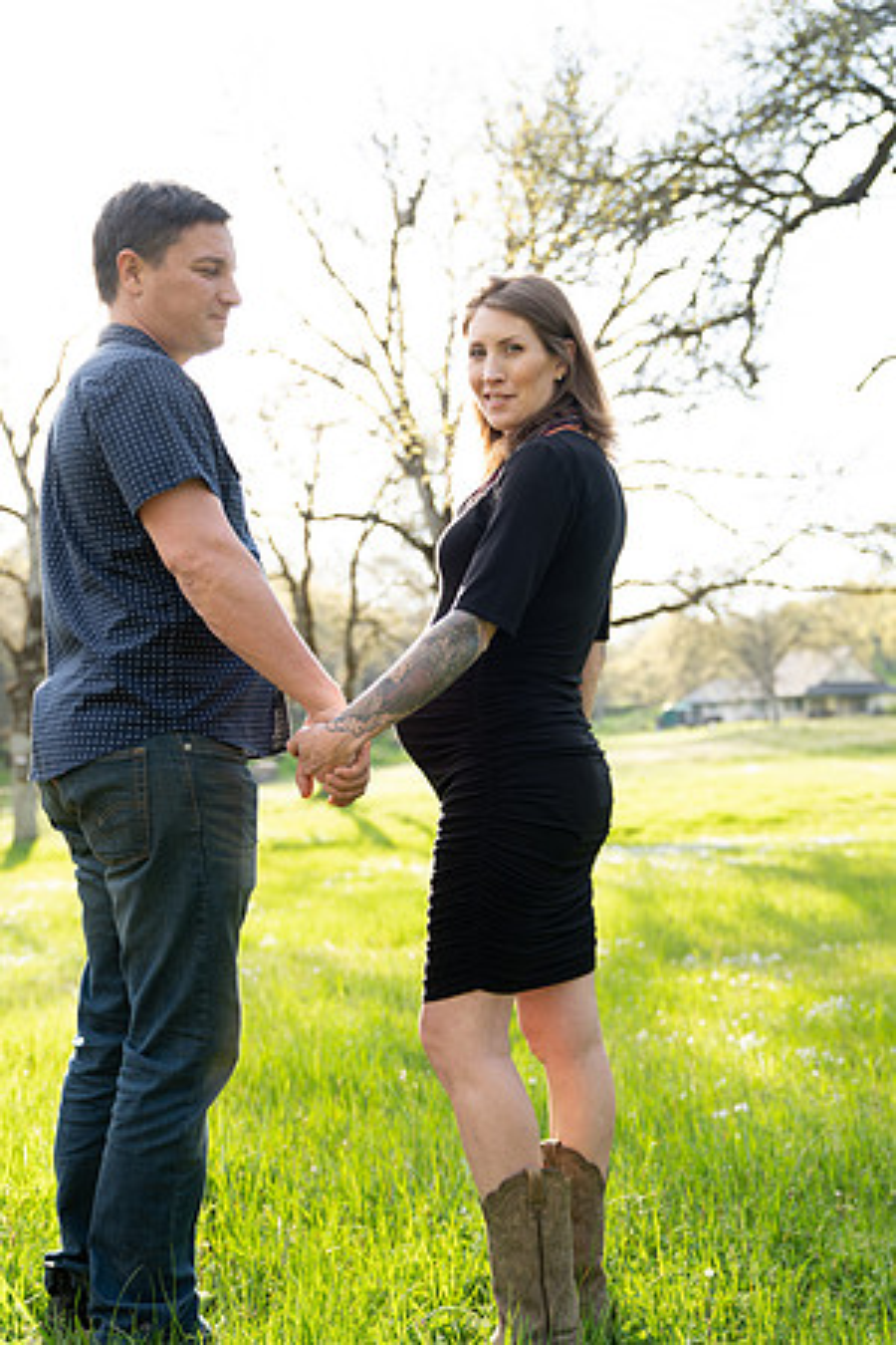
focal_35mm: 36
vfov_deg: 53.1
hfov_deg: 36.9
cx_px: 448
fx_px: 1344
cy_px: 672
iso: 160
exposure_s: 1/250
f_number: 2.8
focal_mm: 36
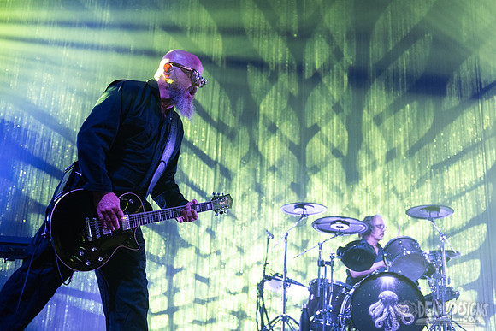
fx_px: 734
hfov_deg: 37.3
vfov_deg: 25.4
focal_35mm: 53
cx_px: 270
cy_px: 147
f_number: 3.2
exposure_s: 1/200
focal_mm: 48
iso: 2500
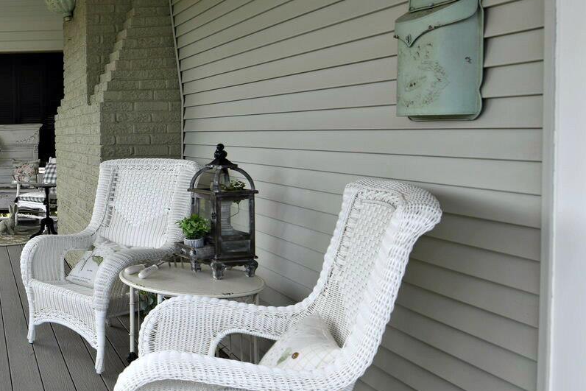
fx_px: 586
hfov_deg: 42.5
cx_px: -49
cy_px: 149
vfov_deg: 36.7
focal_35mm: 36
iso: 64
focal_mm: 14
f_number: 5
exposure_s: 1/100
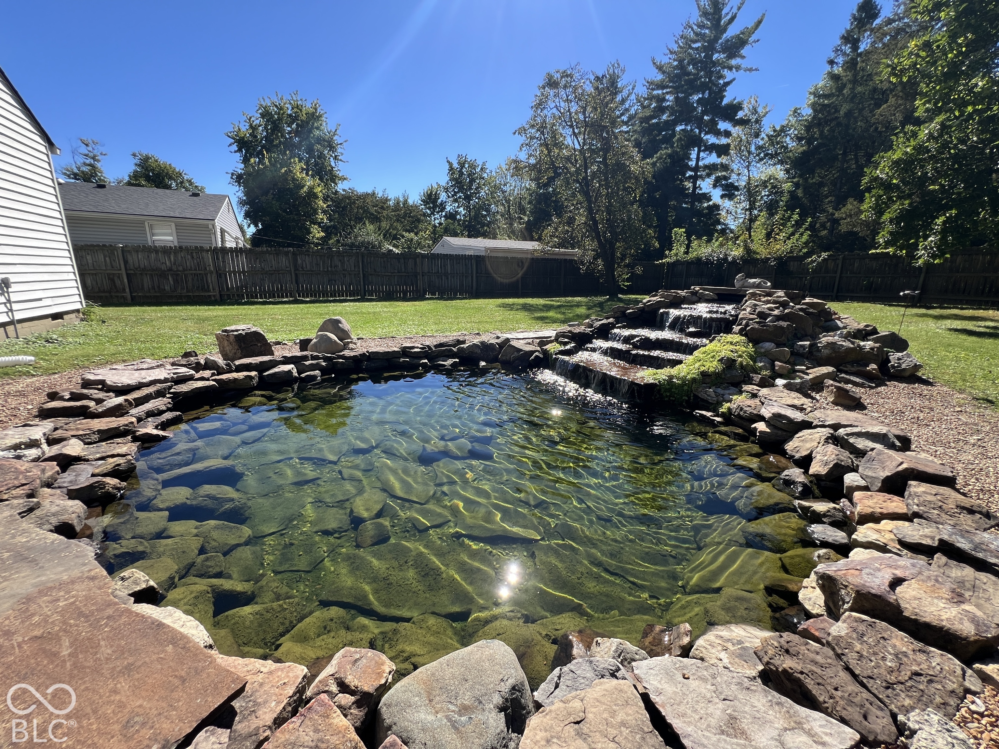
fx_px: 375
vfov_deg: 89.9
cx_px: 500
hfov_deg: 106.2
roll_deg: -1.5
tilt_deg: -13.6
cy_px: 374
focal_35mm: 13
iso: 32
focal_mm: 1.57
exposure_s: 1/727
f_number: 1.8
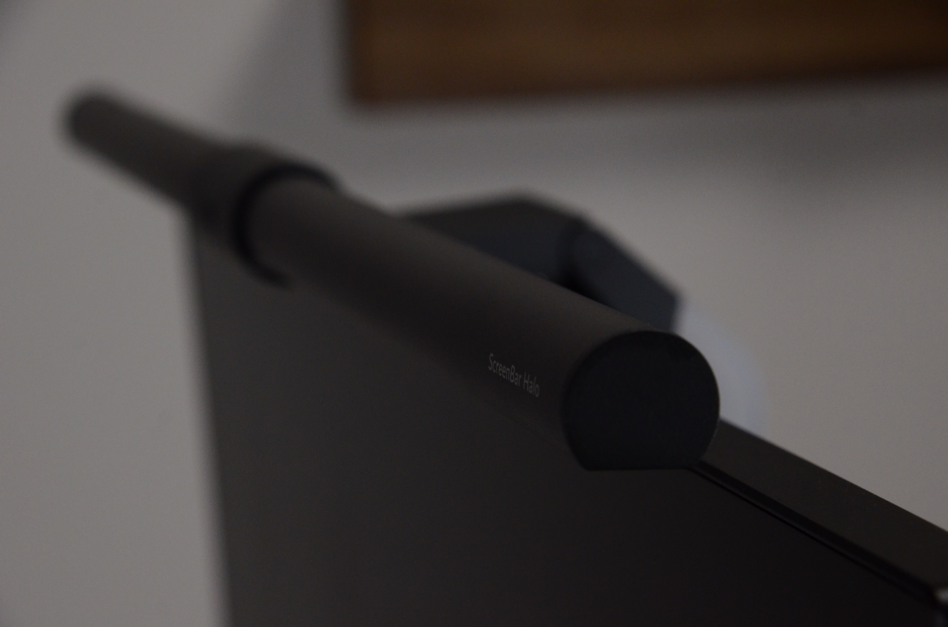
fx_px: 2759
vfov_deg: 13.0
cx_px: 474
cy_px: 314
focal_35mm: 105
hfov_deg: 19.5
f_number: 8
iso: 1600
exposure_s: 1/160
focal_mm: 70
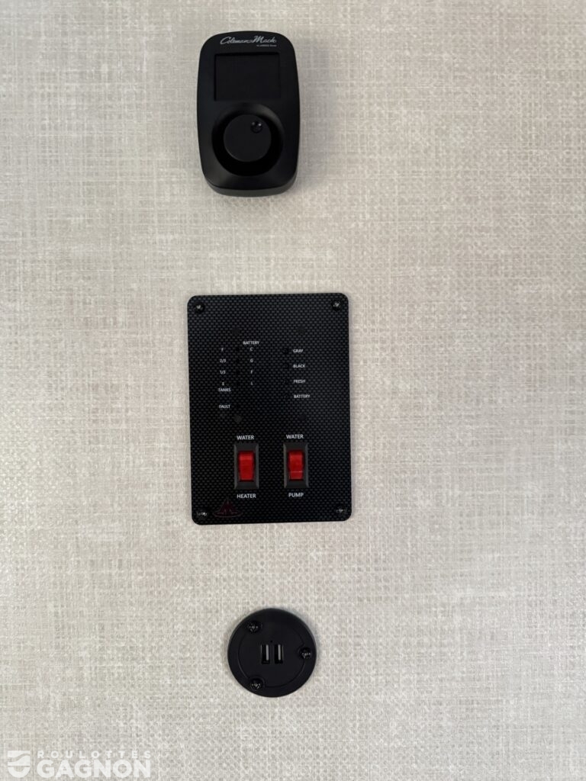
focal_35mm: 24
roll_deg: +3.1
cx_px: 293
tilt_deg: -1.1
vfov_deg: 71.6
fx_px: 542
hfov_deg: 56.8
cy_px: 390
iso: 800
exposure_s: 1/60
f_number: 1.78
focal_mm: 6.76
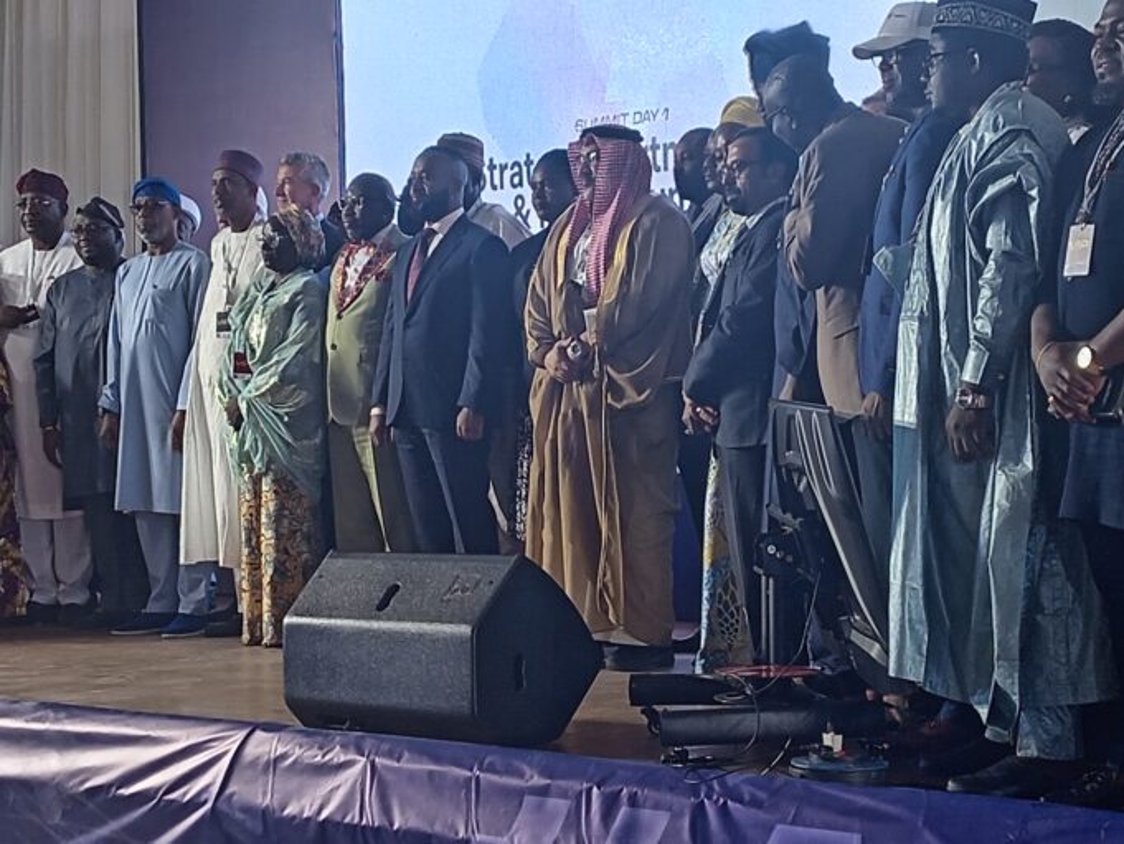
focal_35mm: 76
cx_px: 562
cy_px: 422
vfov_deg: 19.4
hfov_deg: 25.7
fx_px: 2468
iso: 187
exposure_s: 1/33.3
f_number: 1.8
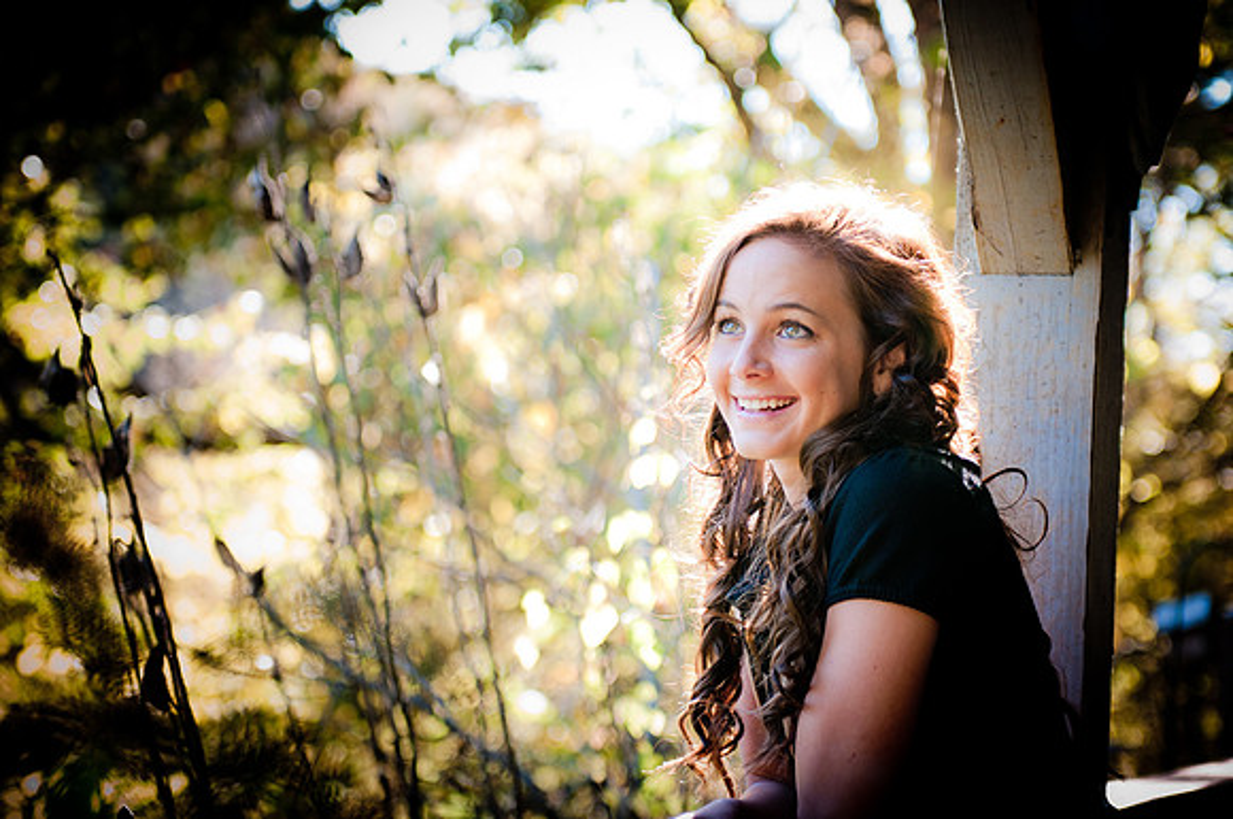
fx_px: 3591
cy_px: 410
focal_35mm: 105
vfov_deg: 13.0
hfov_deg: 19.5
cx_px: 616
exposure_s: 1/125
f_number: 2.8
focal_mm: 70
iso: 200
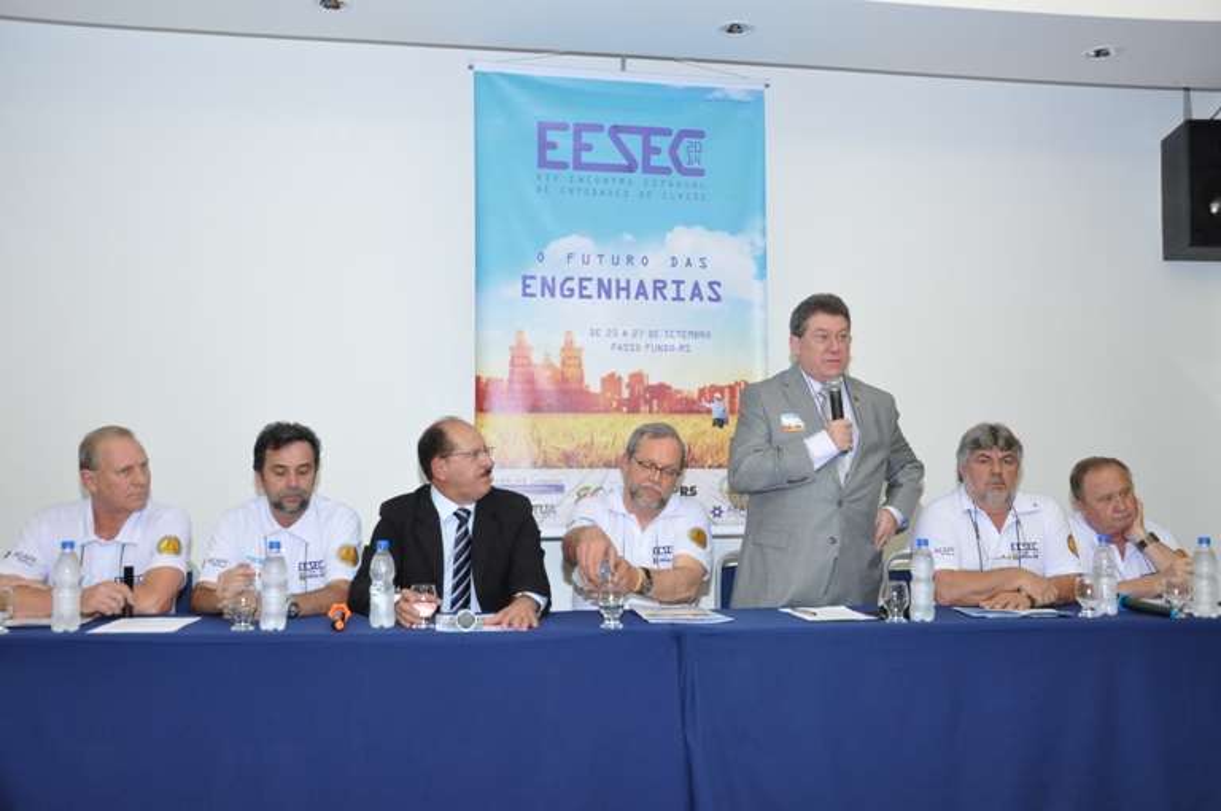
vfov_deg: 39.9
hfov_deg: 57.3
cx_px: 610
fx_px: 1118
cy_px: 406
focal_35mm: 33
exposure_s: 1/60
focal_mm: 22
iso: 1000
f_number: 7.1
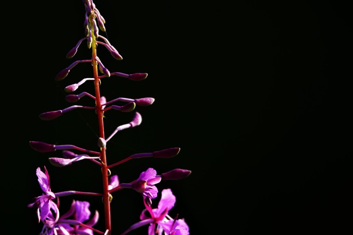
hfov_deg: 2.3
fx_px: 8746
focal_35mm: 892
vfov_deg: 1.5
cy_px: 95
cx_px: 112
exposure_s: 1/250
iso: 200
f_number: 6.3
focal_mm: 600
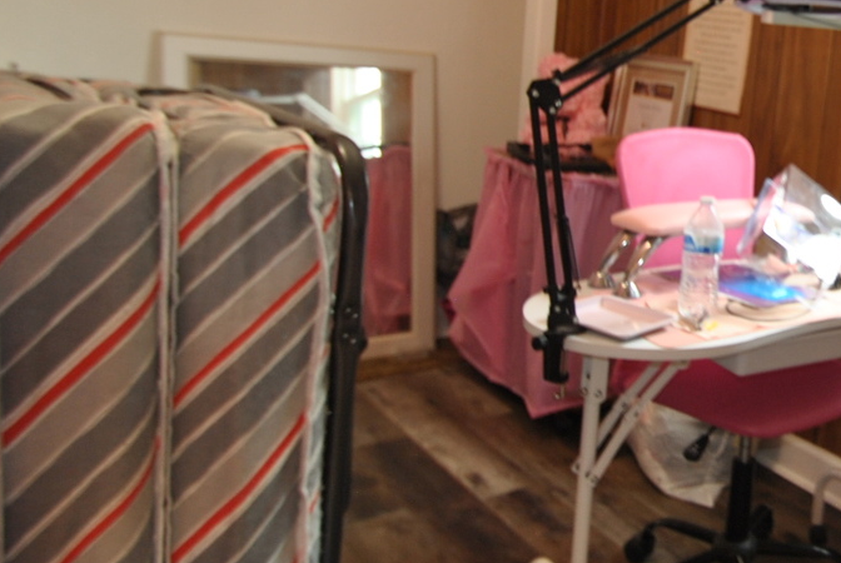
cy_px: 160
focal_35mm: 36
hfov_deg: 43.4
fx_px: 842
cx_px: 885
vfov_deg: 36.3
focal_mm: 10
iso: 200
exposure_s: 1/13
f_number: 3.5
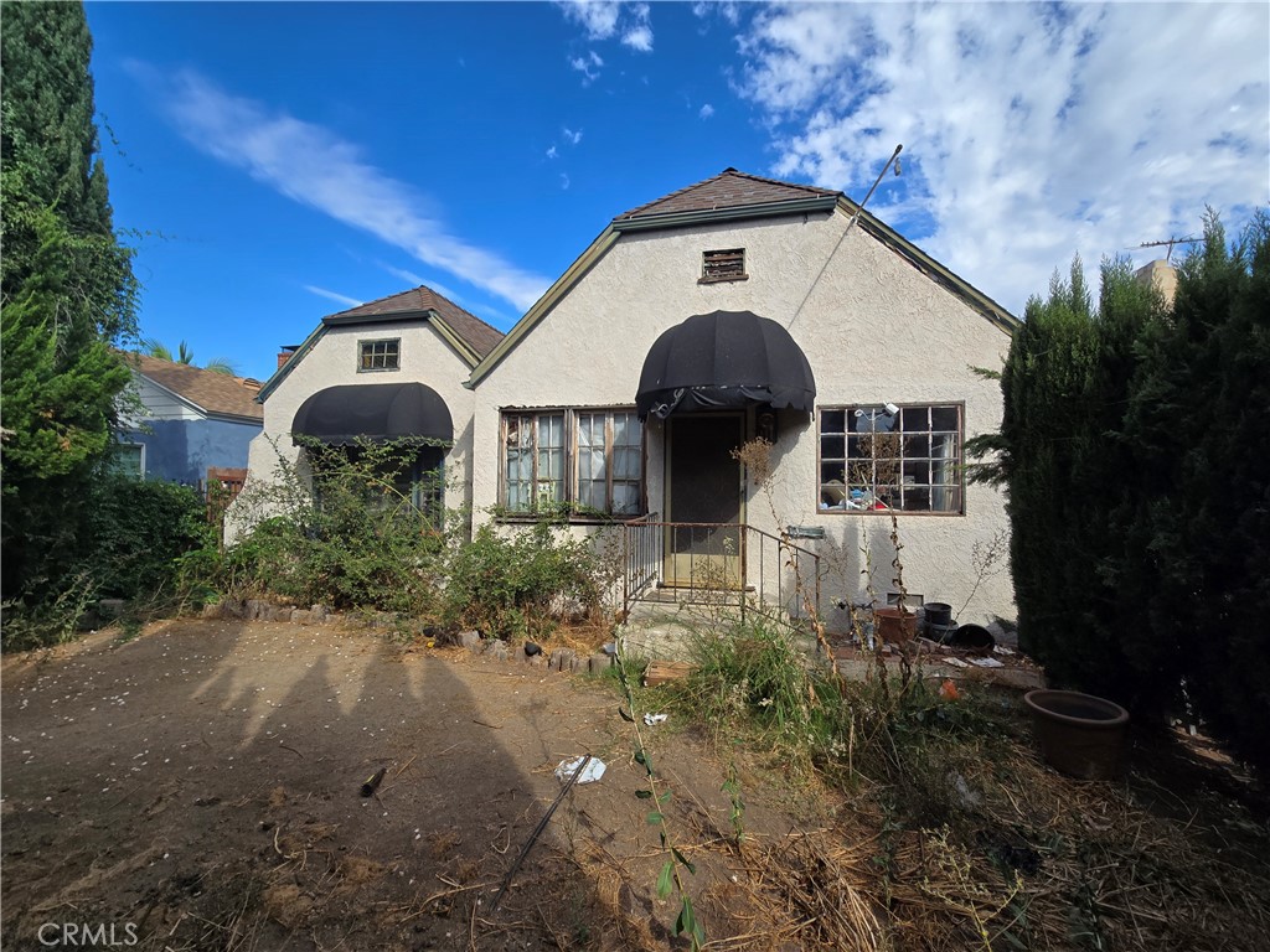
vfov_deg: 89.9
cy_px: 476
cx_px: 635
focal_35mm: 13
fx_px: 477
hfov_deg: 106.2
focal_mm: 2.2
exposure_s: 1/1533
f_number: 2.2
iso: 50
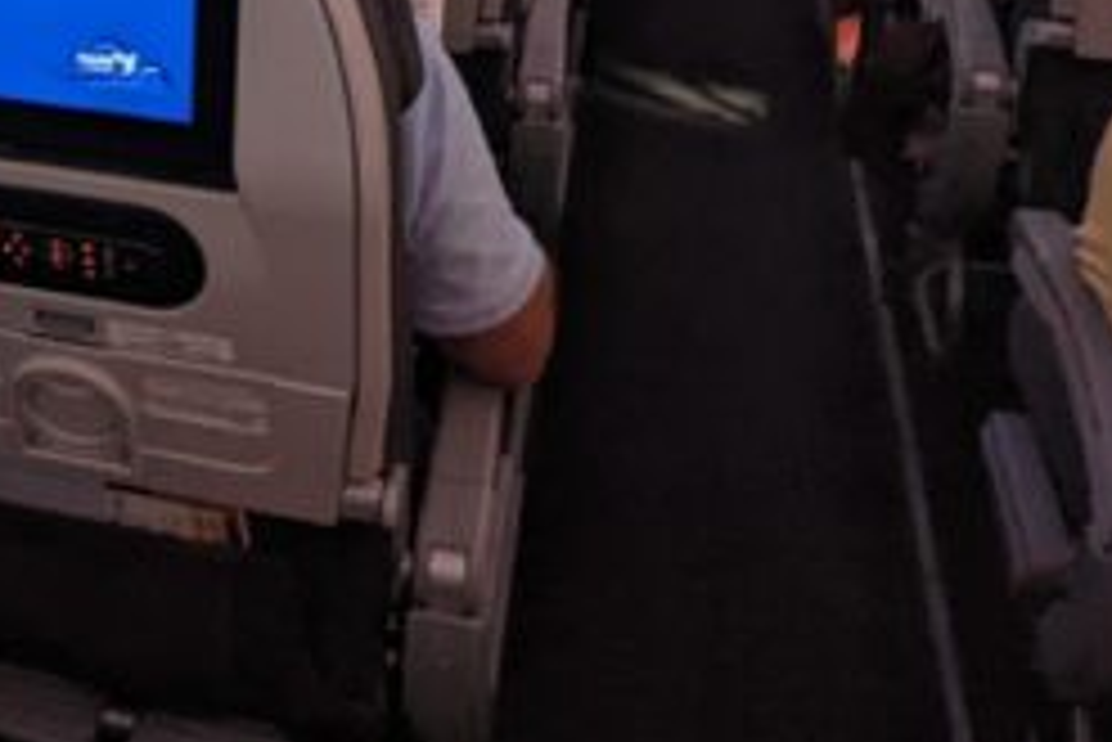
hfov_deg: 35.2
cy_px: -205
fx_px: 1669
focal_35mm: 54
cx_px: 167
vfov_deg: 22.6
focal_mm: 2.35
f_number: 2.2
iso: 272
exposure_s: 1/28.1
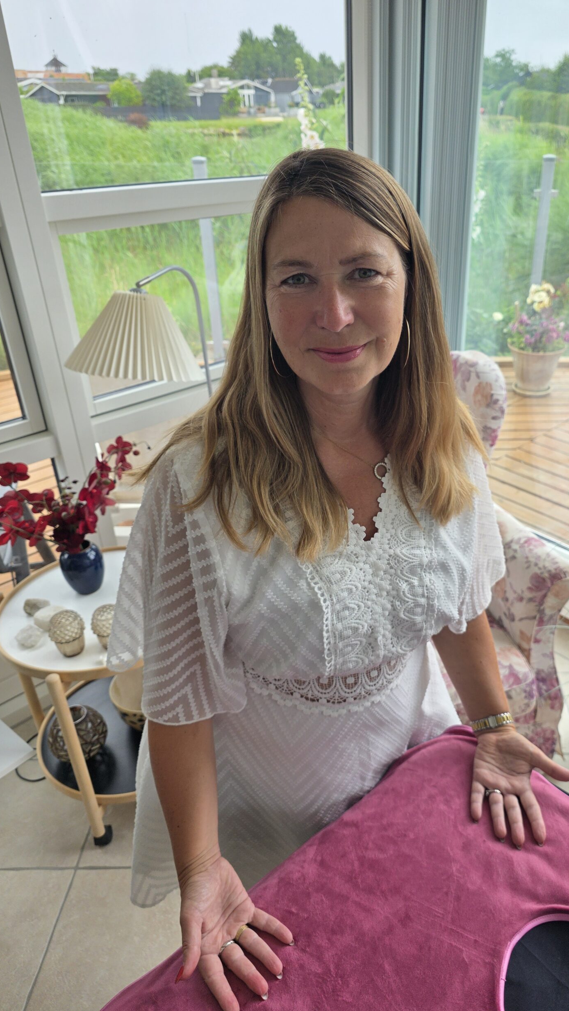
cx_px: 384
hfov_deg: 43.7
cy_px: 521
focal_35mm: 26
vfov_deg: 71.9
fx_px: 697
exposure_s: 1/359
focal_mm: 6.3
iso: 32
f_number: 1.7
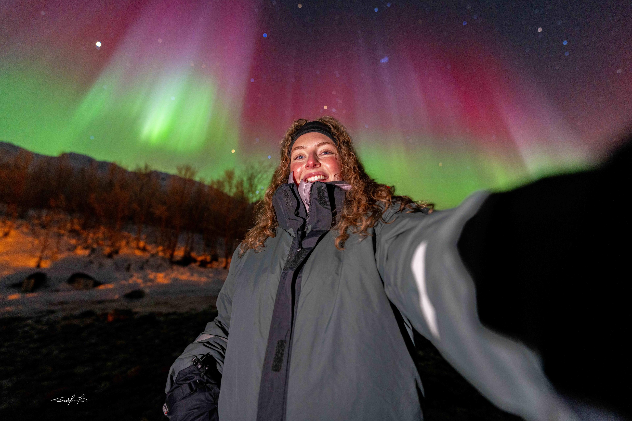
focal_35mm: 14
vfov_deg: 81.2
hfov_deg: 104.3
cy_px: 210
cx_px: 316
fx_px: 246
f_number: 1.8
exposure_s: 4
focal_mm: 14
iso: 2000
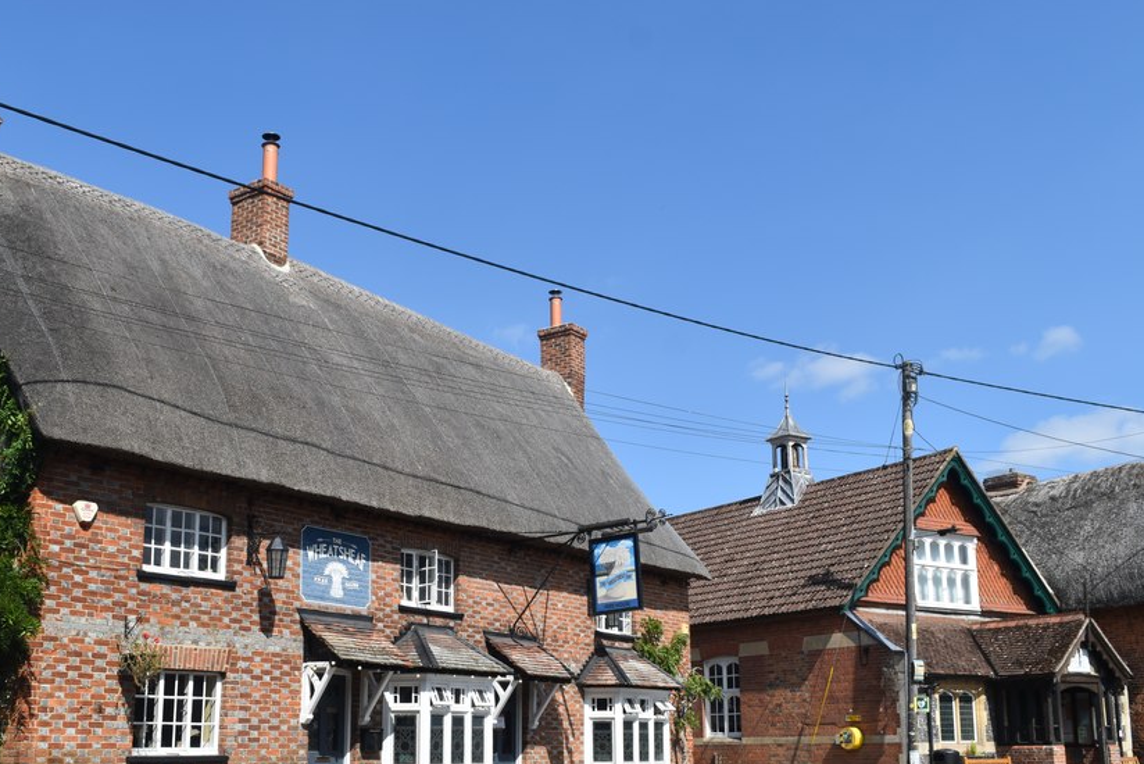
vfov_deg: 32.5
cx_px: 466
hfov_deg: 47.2
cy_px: 467
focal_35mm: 41
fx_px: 1303
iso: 100
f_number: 8
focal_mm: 22
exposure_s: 1/320
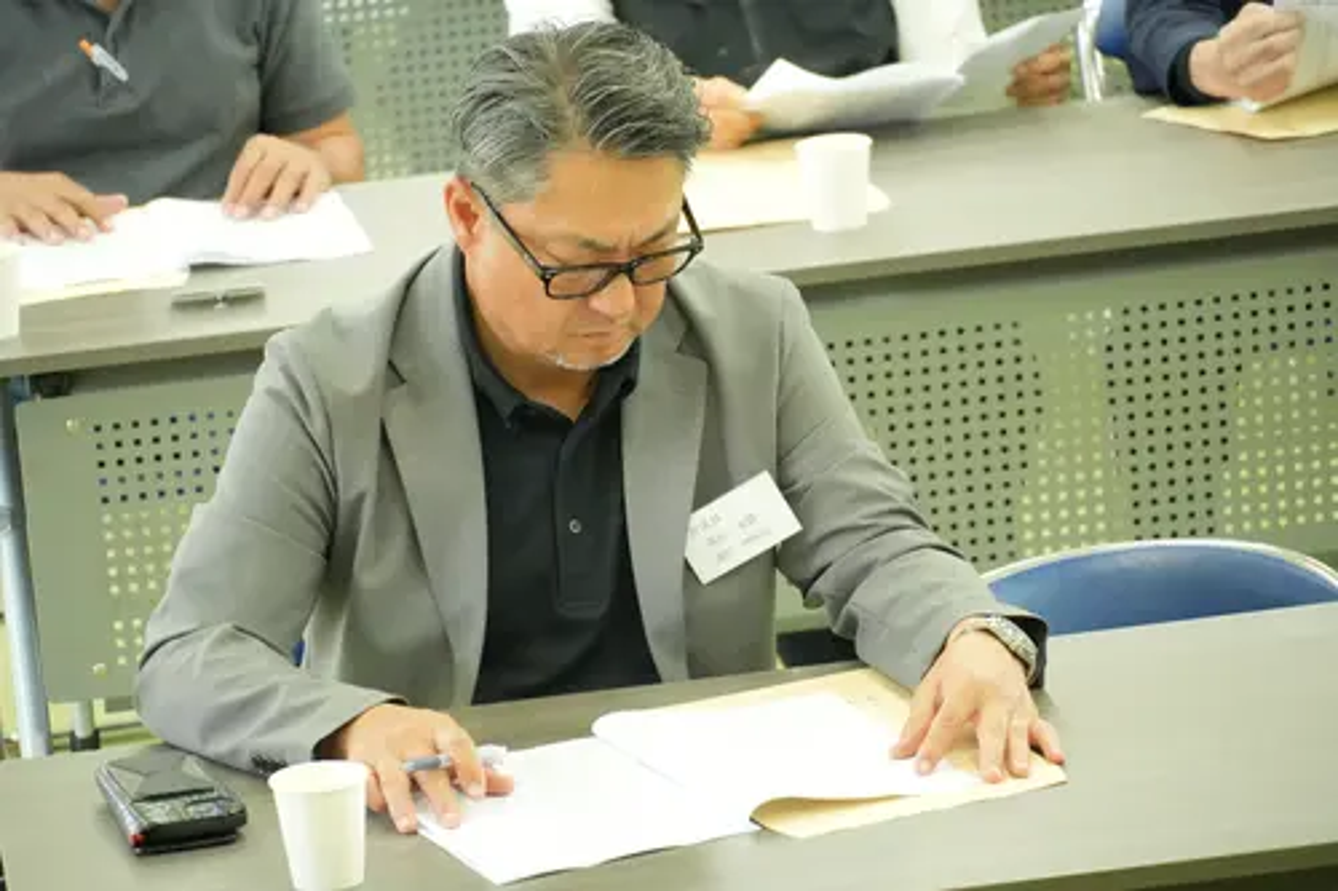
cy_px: 446
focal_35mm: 202
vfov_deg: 6.8
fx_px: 7523
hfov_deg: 10.2
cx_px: 669
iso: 6400
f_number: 5.6
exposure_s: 1/125
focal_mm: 135
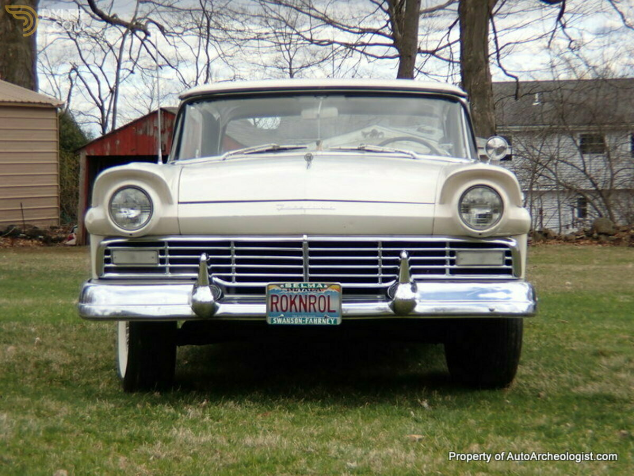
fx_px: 1502
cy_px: 238
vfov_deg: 18.0
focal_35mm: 82
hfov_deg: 23.8
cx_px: 317
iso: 100
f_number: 4.3
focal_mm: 14.62
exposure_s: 1/250
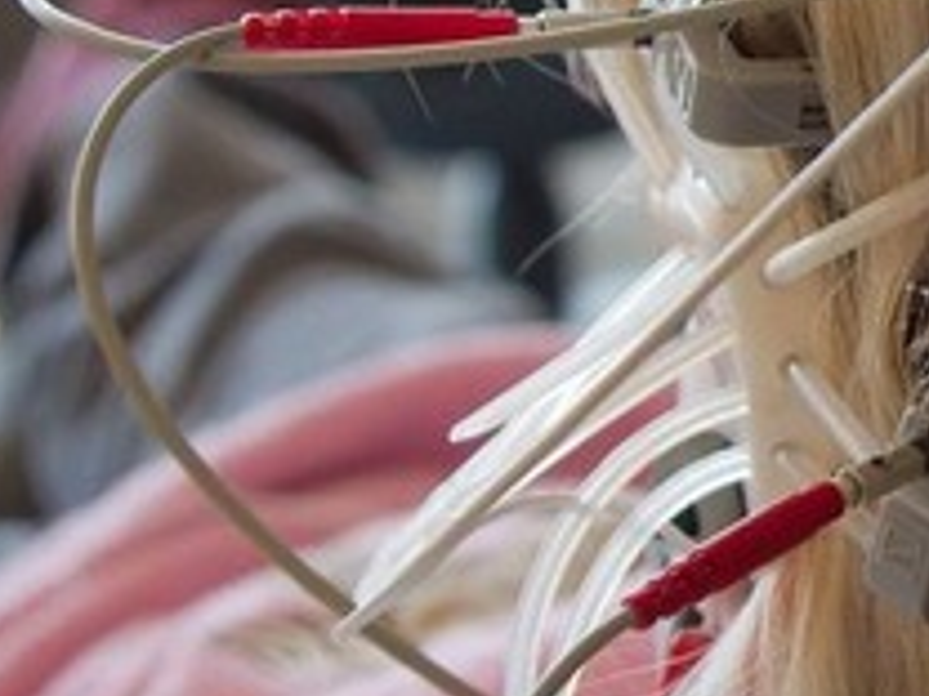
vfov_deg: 9.7
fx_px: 4052
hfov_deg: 12.3
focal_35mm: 151
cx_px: 1496
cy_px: -120
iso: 1250
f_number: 4.5
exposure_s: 1/50
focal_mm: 28
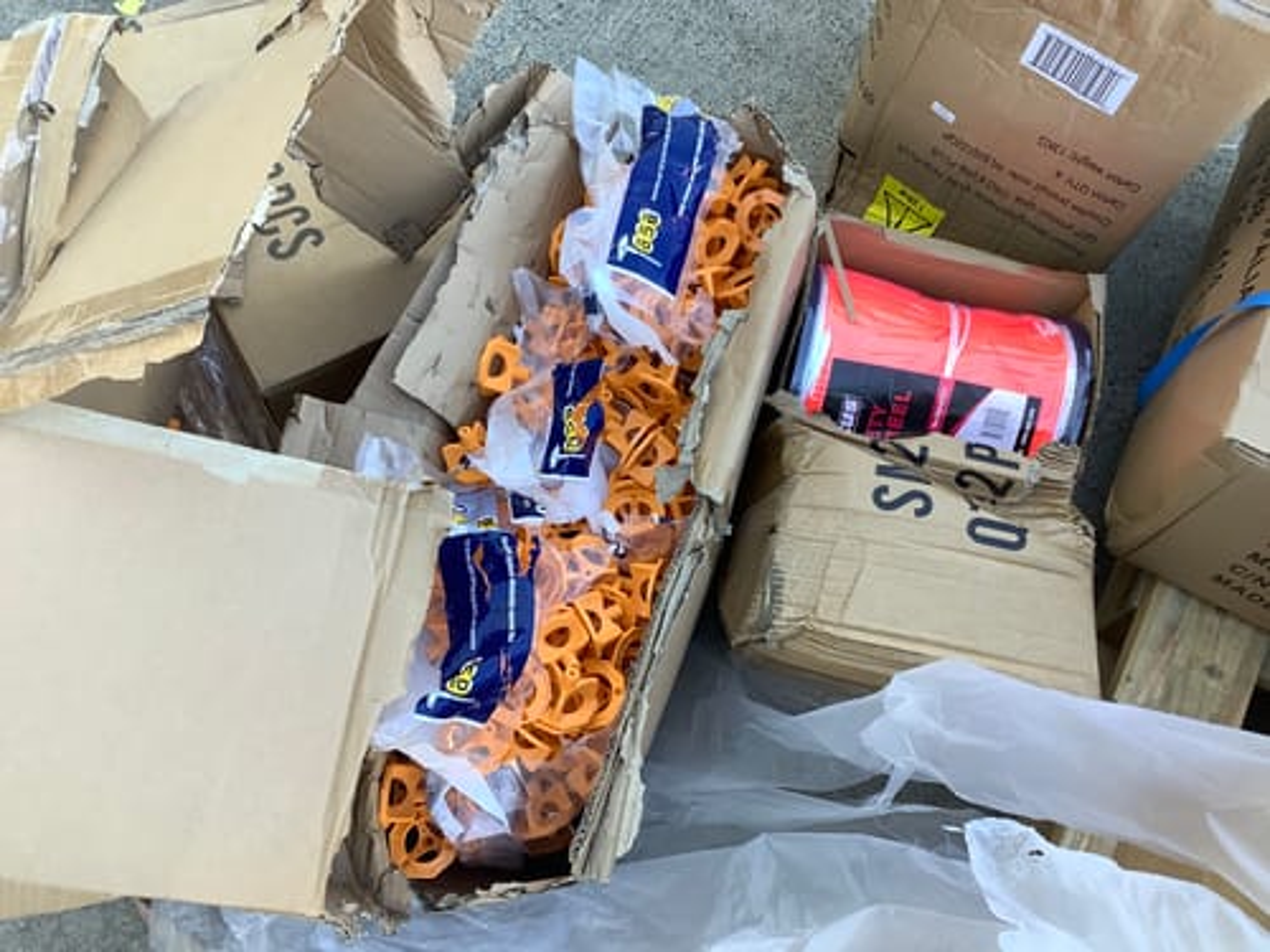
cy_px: 476
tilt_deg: -68.4
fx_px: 1137
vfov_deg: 45.4
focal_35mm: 31
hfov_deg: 58.4
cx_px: 635
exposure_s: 1/100
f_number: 2.4
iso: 64
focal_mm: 3.3
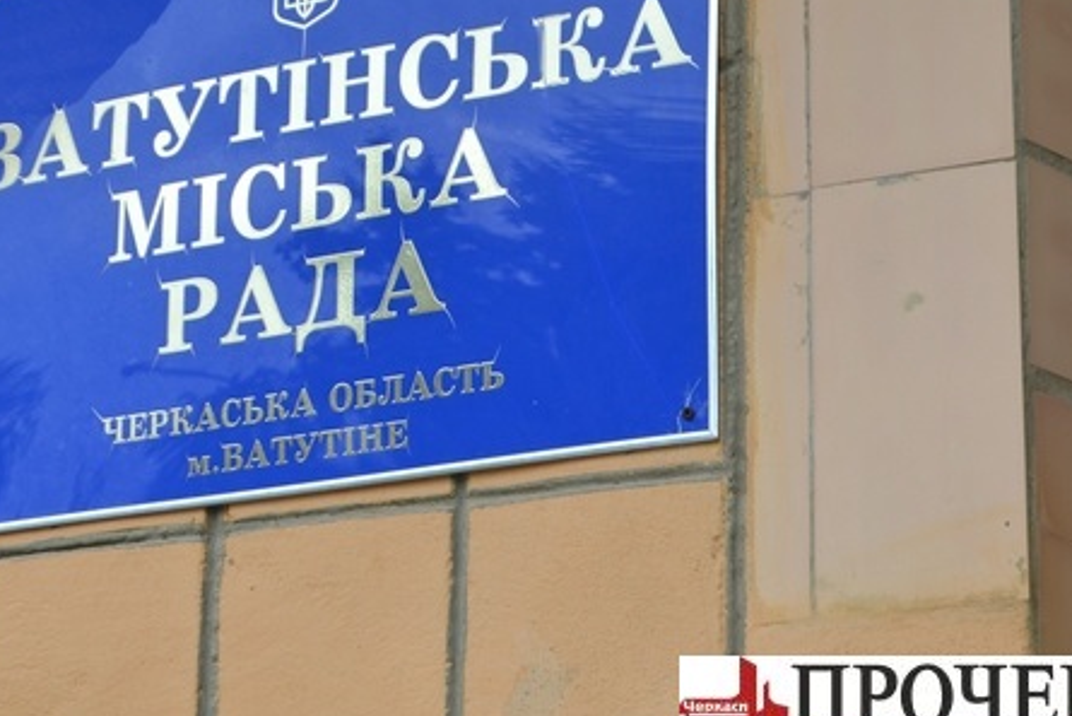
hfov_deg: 17.2
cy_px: 257
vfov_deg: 11.5
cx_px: 395
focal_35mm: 119
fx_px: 3536
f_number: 5.6
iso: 400
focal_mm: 55
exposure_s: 1/125
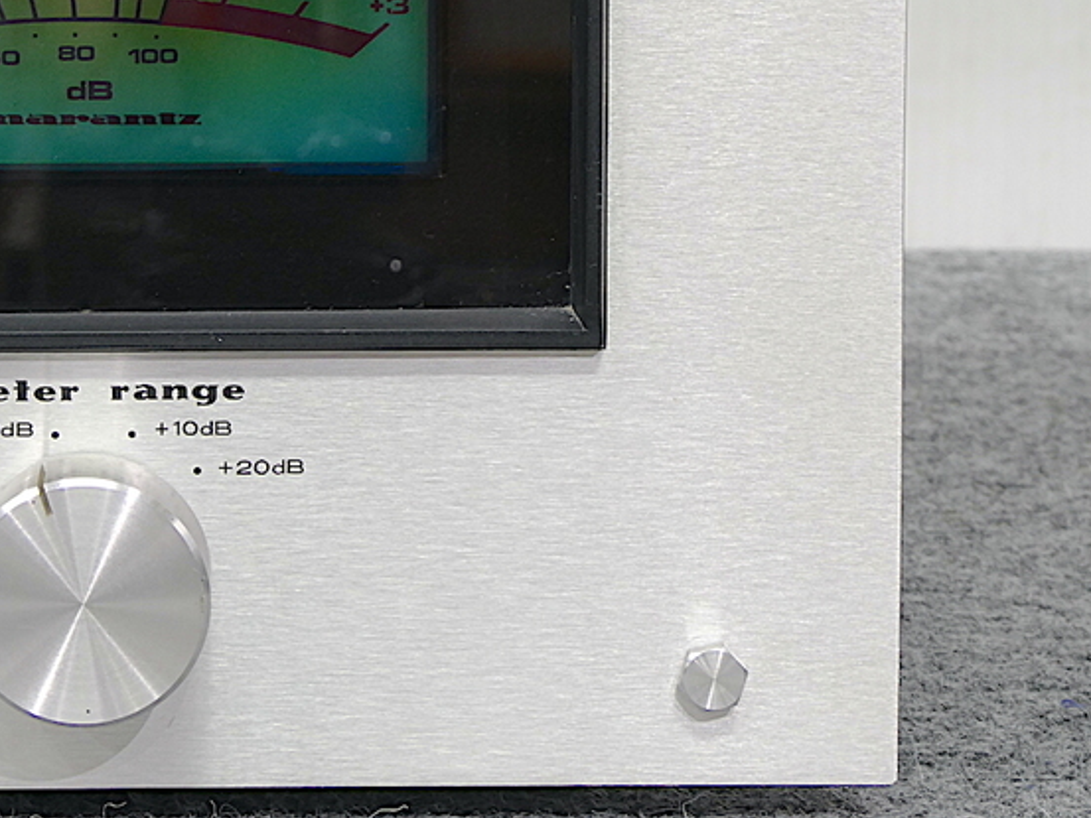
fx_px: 5800
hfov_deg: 10.7
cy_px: 201
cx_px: 201
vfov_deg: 8.1
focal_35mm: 184
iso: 100
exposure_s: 1/2.5
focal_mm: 19
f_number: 5.6
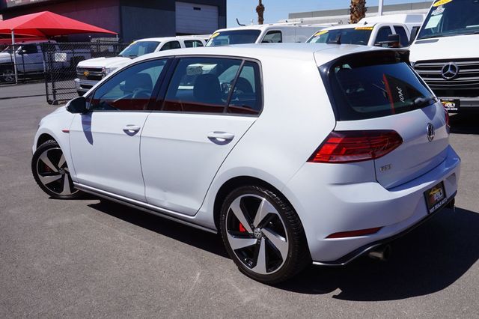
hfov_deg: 59.5
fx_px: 419
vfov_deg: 41.7
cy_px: 160
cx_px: 240
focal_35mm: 32
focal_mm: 21
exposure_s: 1/125
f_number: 14
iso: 100
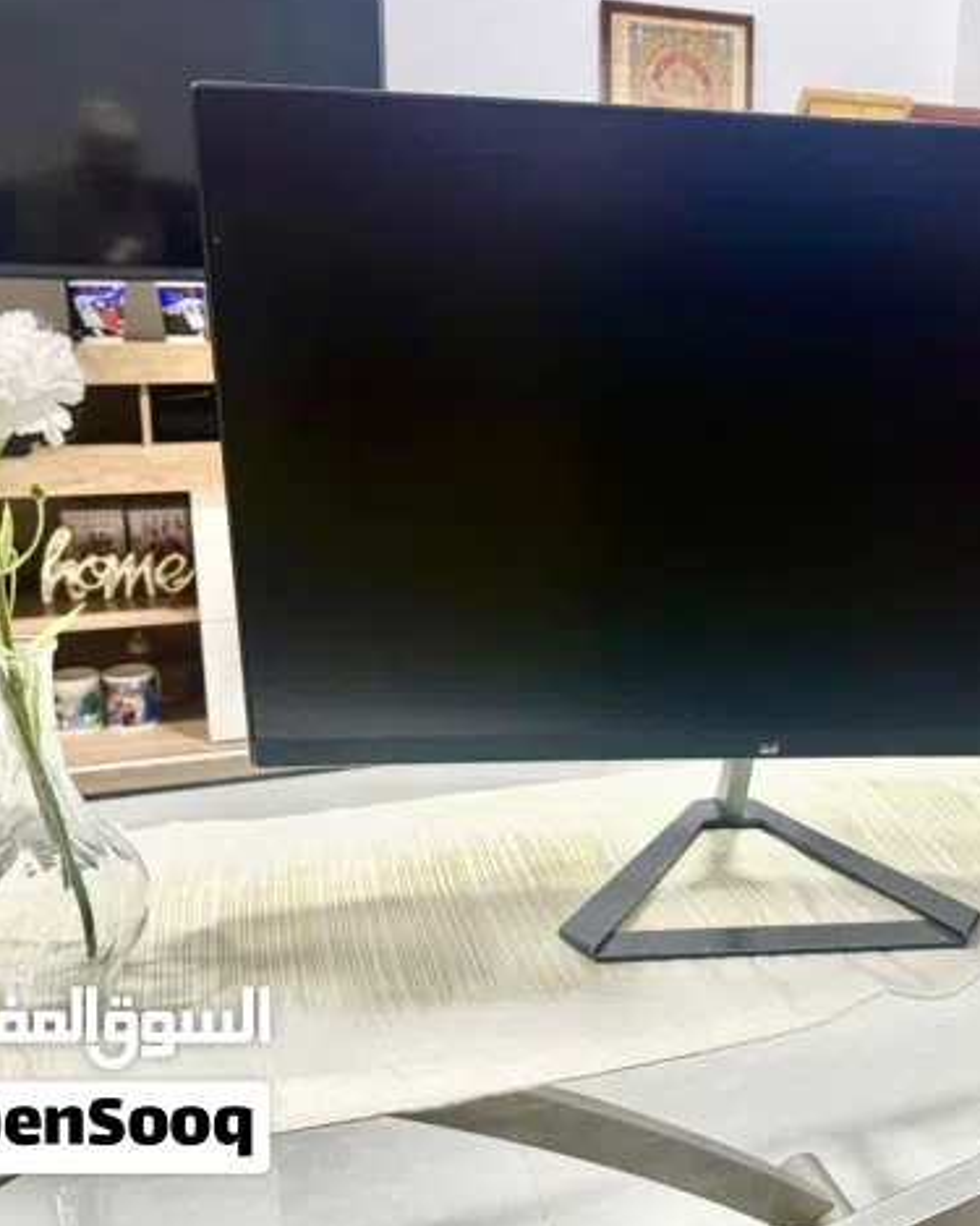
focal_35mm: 32
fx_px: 1161
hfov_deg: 45.0
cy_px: 609
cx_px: 664
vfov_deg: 55.7
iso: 320
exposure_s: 1/50
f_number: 1.78
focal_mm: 6.76
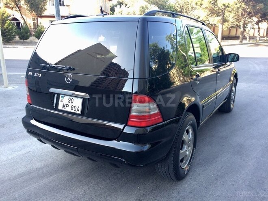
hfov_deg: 61.7
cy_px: 100
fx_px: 225
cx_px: 134
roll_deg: -0.6
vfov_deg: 48.2
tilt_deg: -16.9
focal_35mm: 29
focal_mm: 4.15
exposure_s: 1/100
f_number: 2.2
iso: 50
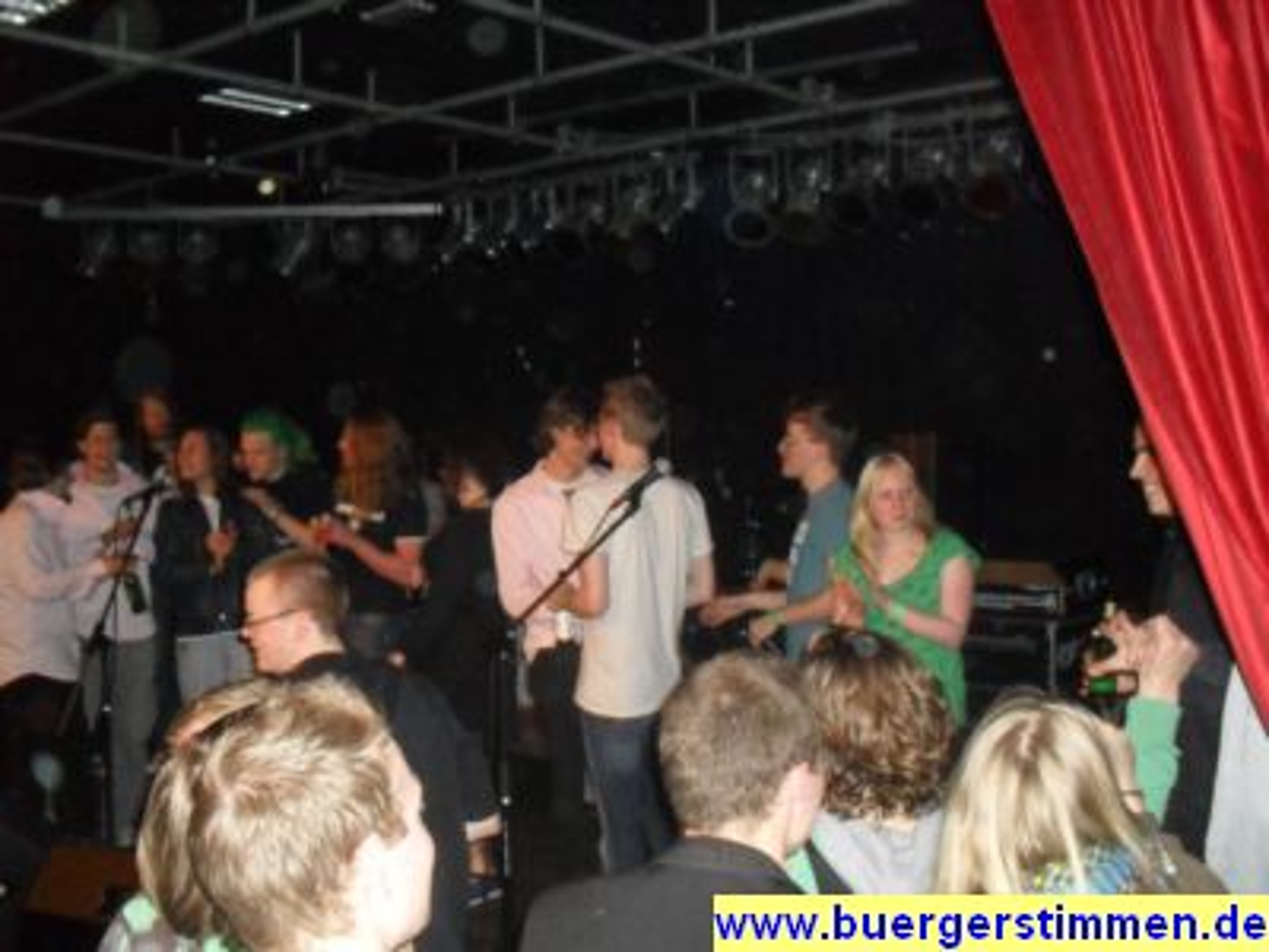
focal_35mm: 35
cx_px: 634
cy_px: 476
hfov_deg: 52.6
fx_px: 1283
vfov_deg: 40.7
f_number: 3.2
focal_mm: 6.3
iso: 400
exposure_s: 1/45
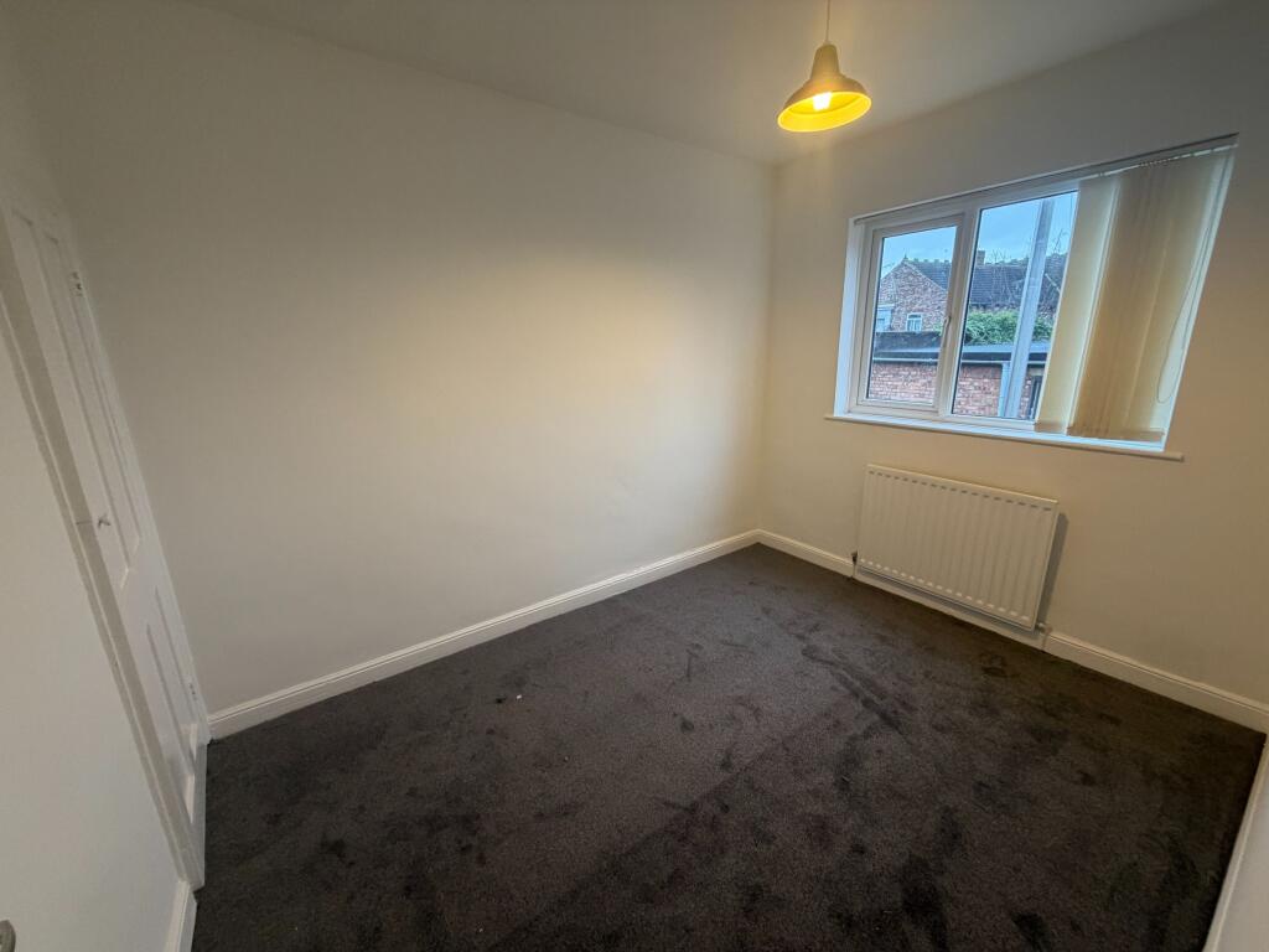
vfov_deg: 85.7
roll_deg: +1.1
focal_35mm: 14
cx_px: 634
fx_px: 513
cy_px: 476
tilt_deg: -14.7
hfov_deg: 102.1
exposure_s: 1/50
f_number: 2.2
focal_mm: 2.22
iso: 200
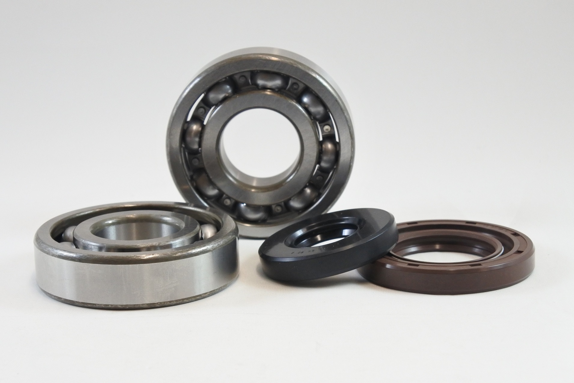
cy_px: 192
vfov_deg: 19.7
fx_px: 1100
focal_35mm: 69
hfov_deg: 29.2
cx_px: 287
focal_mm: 25.6
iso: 800
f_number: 5.3
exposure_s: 1/125
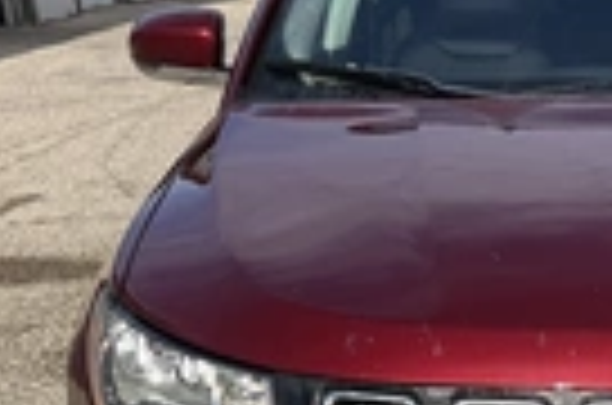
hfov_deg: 21.5
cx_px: 706
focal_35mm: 89
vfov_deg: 15.1
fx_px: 1509
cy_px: 382
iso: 25
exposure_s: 1/1730
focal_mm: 3
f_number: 1.8
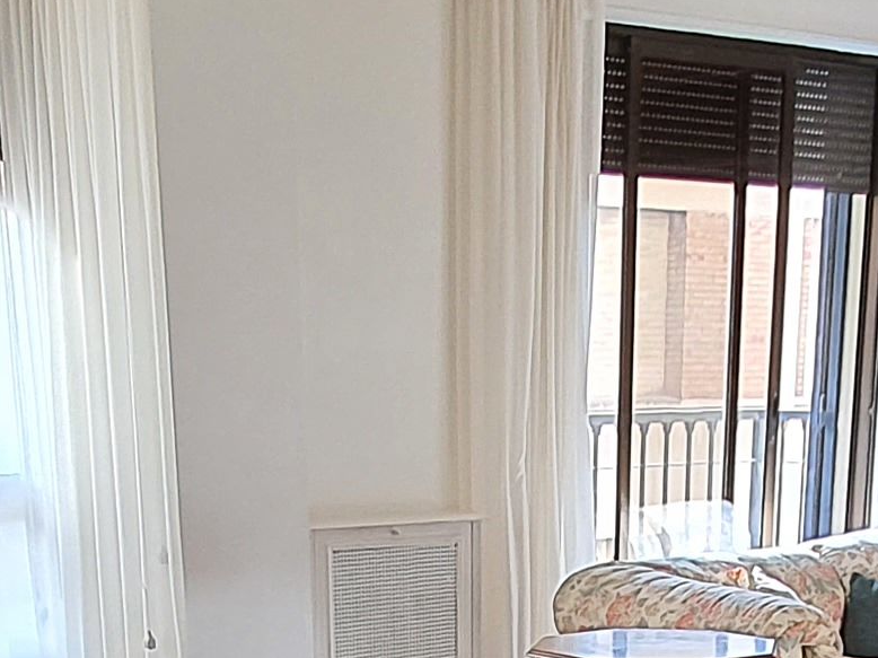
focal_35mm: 77
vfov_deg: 15.7
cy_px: 1257
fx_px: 1952
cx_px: 486
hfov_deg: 25.3
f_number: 2.2
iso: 50
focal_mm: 1.8
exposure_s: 1/50
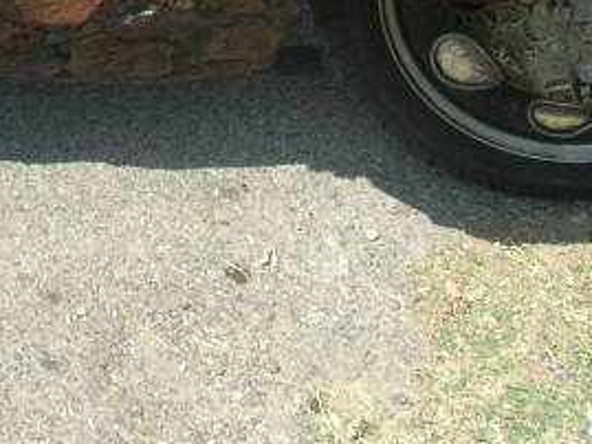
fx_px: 2276
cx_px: -161
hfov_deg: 14.3
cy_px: -393
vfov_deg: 10.4
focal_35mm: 133
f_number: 5.6
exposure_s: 1/169
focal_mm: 5.8
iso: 50
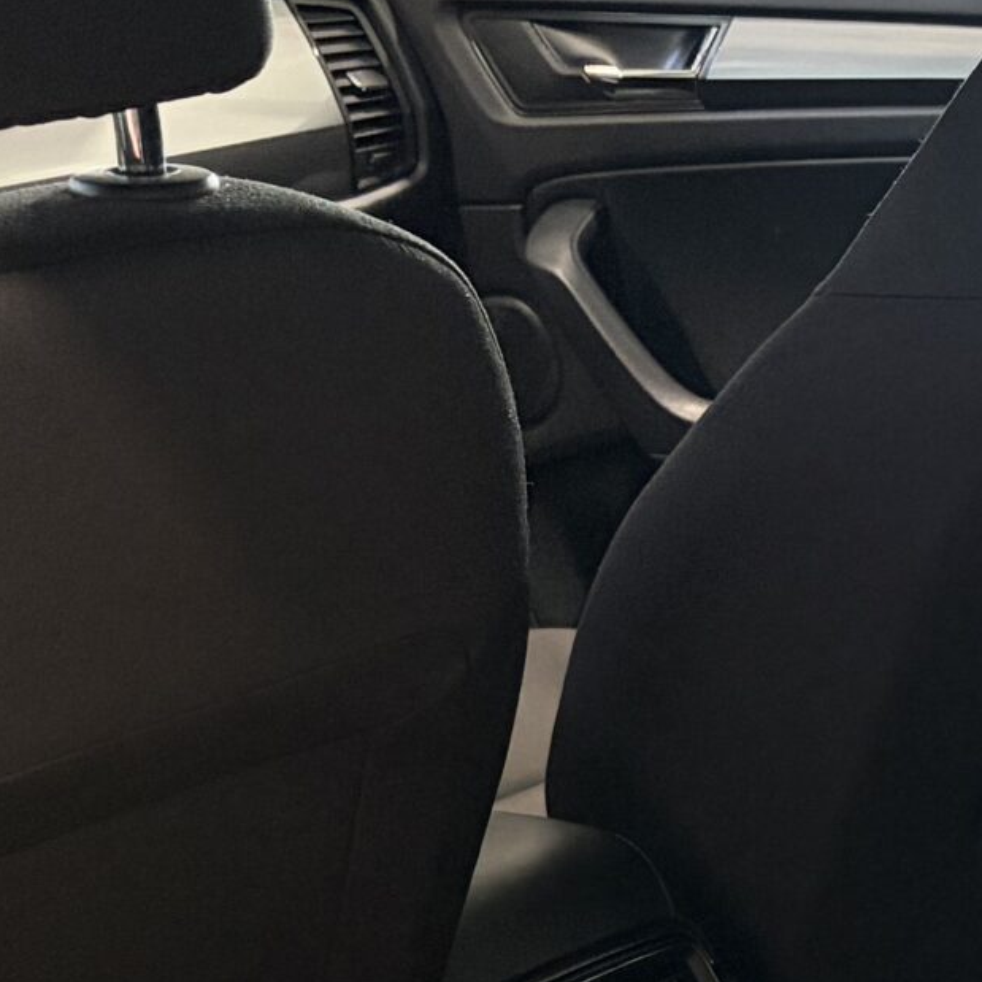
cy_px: 1204
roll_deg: +0.3
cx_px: 1085
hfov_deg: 17.7
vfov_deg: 17.4
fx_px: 3049
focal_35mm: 95
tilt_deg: -27.4
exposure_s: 1/60
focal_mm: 5.96
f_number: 1.6
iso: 400
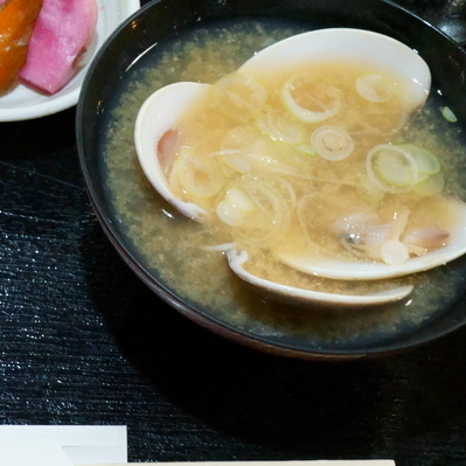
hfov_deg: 19.1
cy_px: 148
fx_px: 1325
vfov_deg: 19.9
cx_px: -56
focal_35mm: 87
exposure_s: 1/30
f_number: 10
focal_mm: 34
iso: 6400
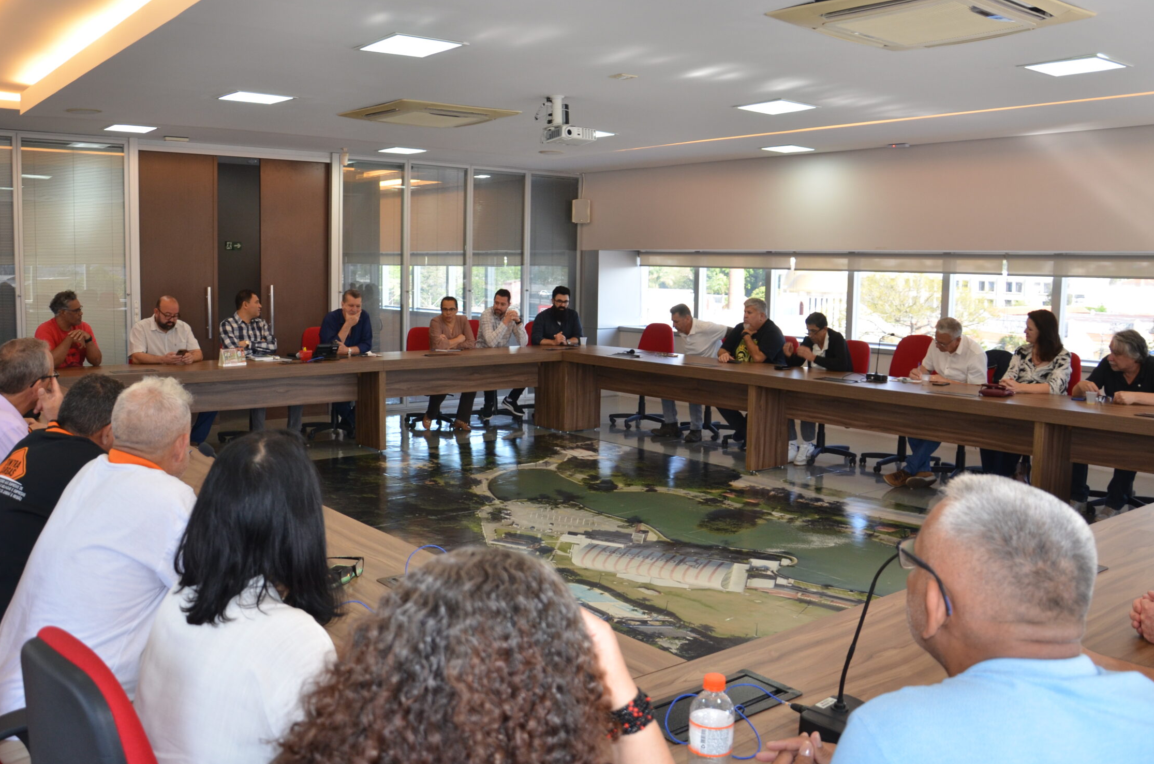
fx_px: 992
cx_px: 552
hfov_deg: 60.4
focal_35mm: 31
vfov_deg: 42.2
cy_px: 378
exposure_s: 1/80
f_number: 3.5
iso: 400
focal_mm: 18
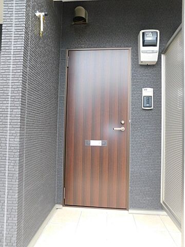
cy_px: 124
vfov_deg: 73.9
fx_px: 164
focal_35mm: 23
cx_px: 92
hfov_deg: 58.9
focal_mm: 4
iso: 125
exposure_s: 1/160
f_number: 3
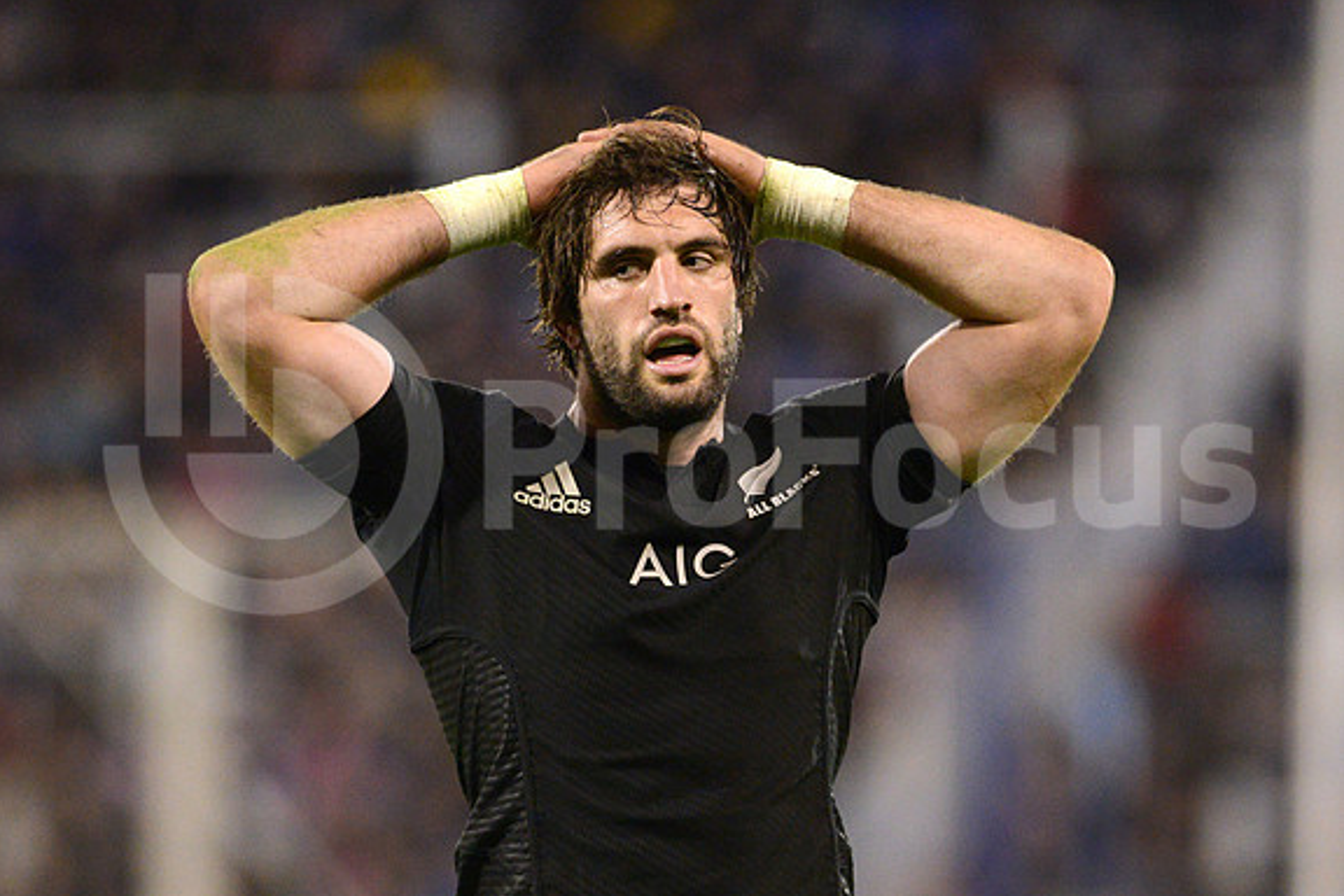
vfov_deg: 4.6
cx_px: 672
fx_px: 11274
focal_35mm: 302
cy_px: 449
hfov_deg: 6.8
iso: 4500
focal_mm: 300
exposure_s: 1/1250
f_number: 2.8
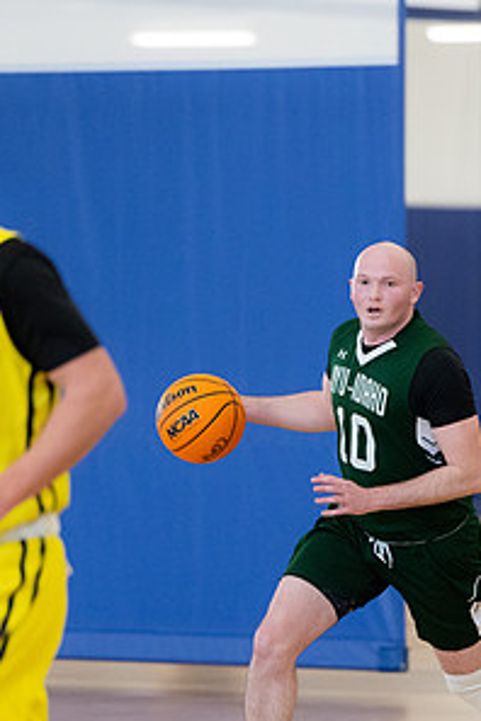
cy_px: 464
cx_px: 393
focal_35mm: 380
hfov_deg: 3.6
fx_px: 7615
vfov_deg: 5.4
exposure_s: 1/500
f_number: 3.5
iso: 3200
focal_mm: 165
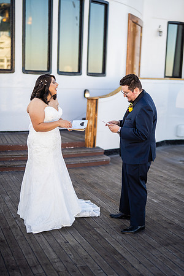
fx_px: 383
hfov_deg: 27.0
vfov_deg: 39.6
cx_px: 92
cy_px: 138
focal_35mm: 50
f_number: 1.4
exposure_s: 1/2500
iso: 200
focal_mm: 50
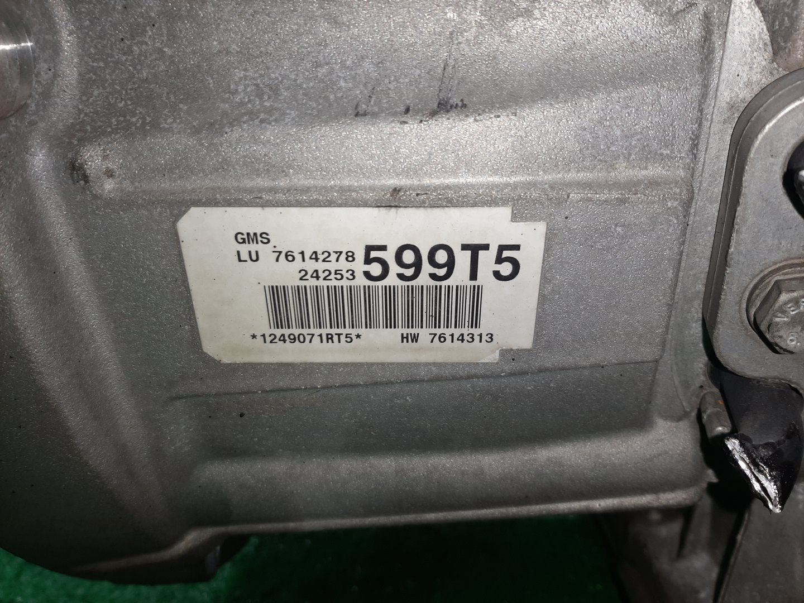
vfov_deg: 53.1
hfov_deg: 67.3
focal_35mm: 26
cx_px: 402
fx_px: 604
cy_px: 302
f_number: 1.7
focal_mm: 3.93
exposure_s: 1/100
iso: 59
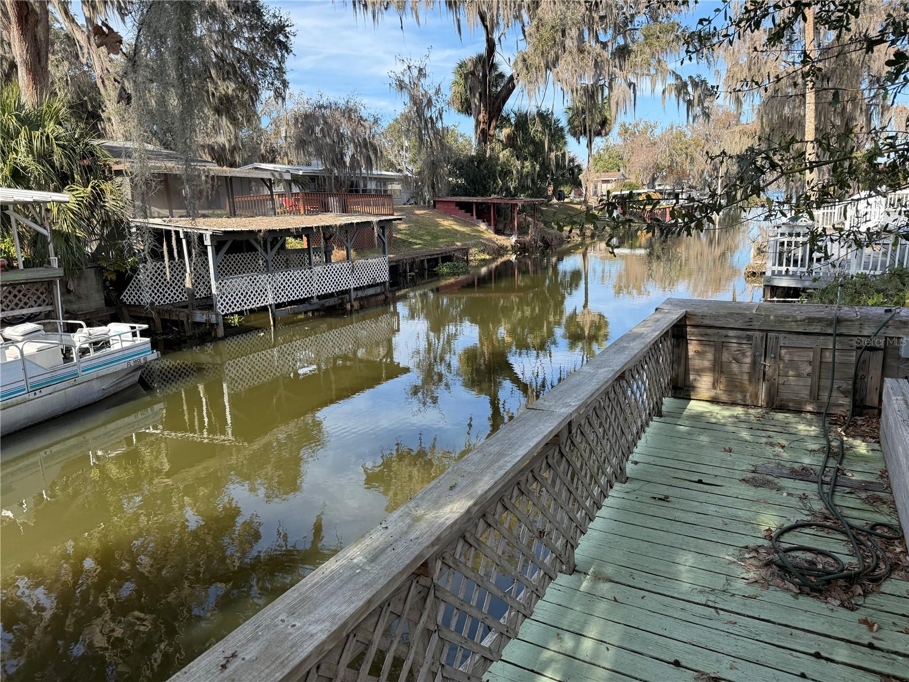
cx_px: 454
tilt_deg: -12.0
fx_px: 630
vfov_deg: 56.8
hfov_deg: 71.6
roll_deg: +1.6
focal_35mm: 24
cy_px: 341
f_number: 1.78
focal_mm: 6.76
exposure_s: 1/1618
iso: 100
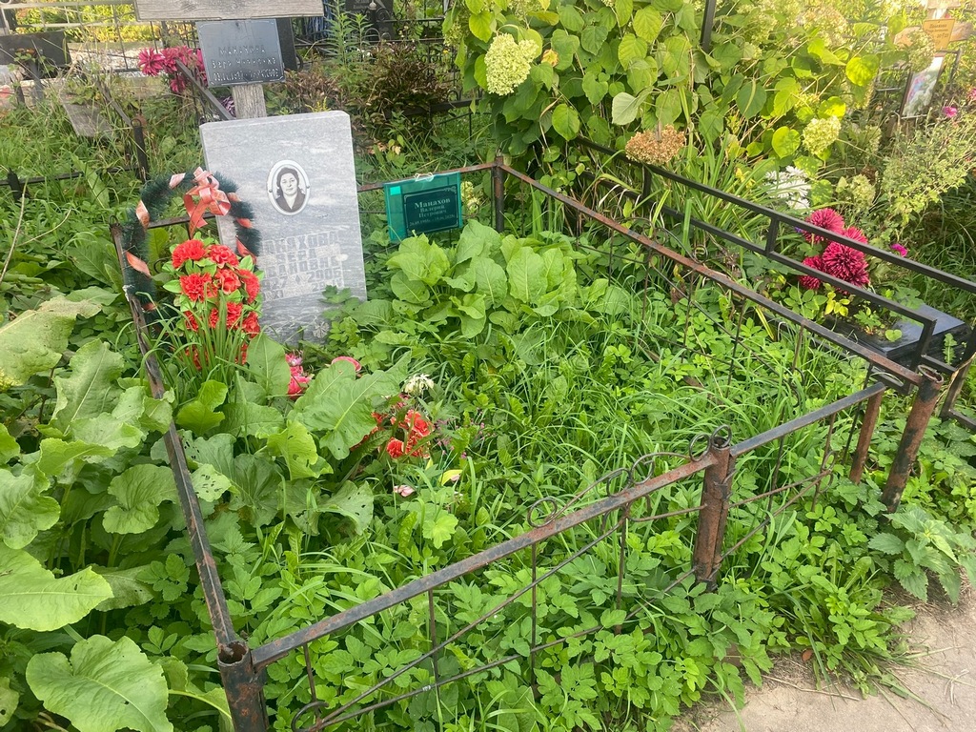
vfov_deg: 53.1
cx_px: 488
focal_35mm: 26
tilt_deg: -29.8
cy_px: 366
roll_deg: -2.3
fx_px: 733
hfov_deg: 67.3
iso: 32
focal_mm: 4.25
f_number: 1.8
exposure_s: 1/141
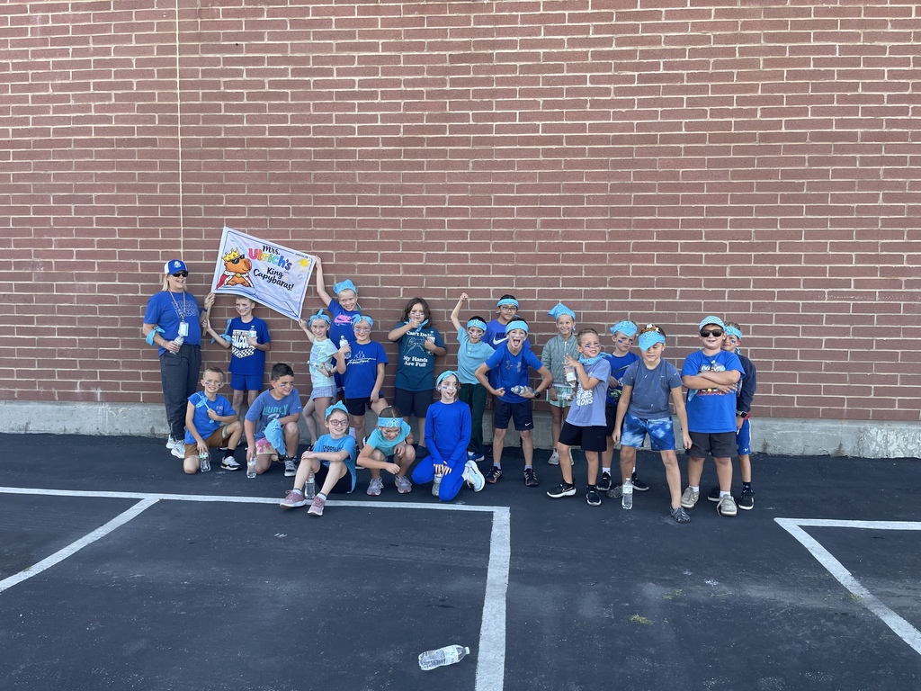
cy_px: 346
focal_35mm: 25
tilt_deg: -4.3
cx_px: 460
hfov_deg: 69.4
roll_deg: -1.2
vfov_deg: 54.9
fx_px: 665
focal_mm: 5.1
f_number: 1.6
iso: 32
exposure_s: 1/288
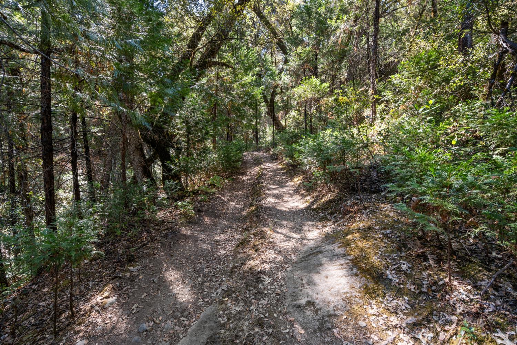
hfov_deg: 96.8
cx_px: 258
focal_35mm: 16
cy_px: 172
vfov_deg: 73.7
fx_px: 230
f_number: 9
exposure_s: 1/15
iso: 200
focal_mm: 16
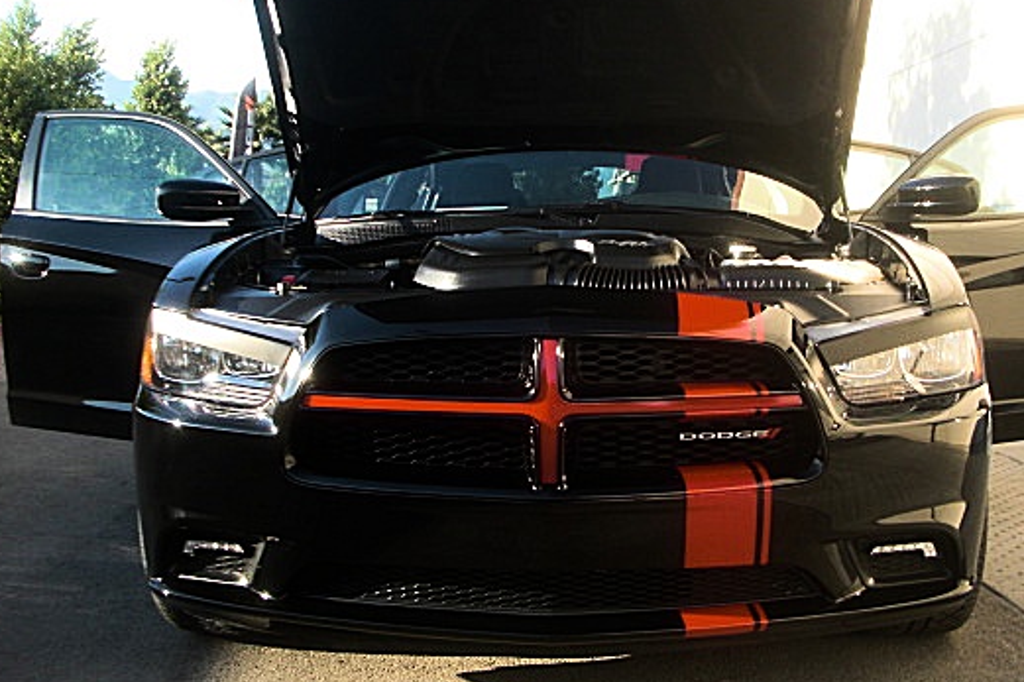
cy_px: 285
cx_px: 568
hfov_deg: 42.7
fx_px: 1308
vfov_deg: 29.2
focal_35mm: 46
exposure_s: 1/200
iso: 50
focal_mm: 6.3
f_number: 2.8
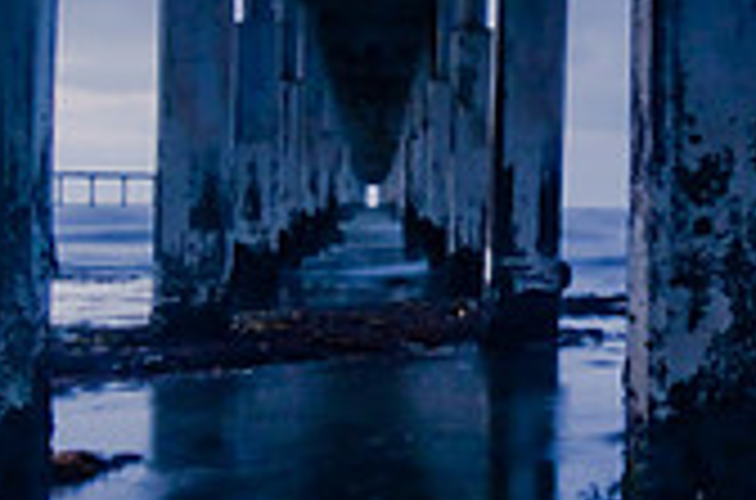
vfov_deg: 16.3
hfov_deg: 23.9
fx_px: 1738
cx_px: 662
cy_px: 173
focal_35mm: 83
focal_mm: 16
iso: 200
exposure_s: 3
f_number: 22
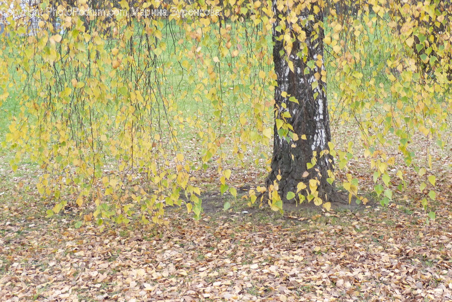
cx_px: 226
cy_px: 151
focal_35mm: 85
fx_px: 1068
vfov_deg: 16.1
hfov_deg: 23.9
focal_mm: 14.8
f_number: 3.4
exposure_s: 1/50
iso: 400
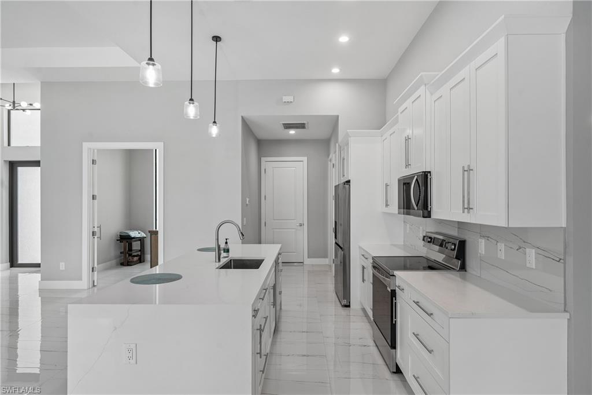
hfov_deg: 82.6
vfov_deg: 60.7
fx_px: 337
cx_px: 296
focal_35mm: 20
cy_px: 198
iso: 400
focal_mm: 20.5
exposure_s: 1/40
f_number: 8
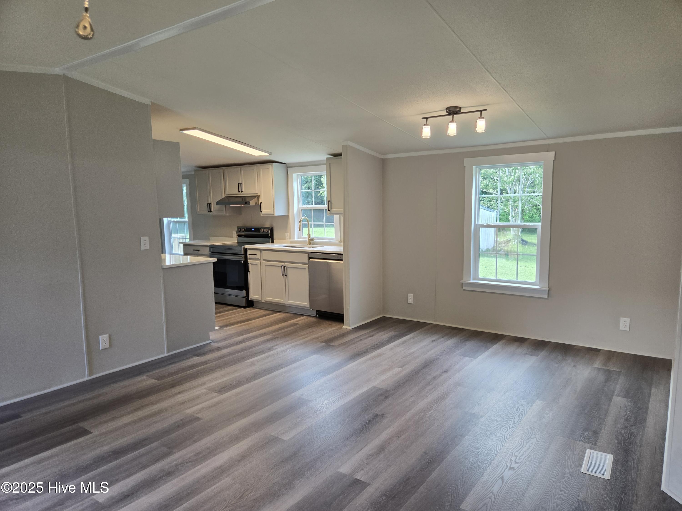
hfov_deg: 73.9
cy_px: 256
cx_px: 341
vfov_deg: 58.9
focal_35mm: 23
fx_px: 453
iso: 125
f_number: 1.8
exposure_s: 1/120
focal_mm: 5.4
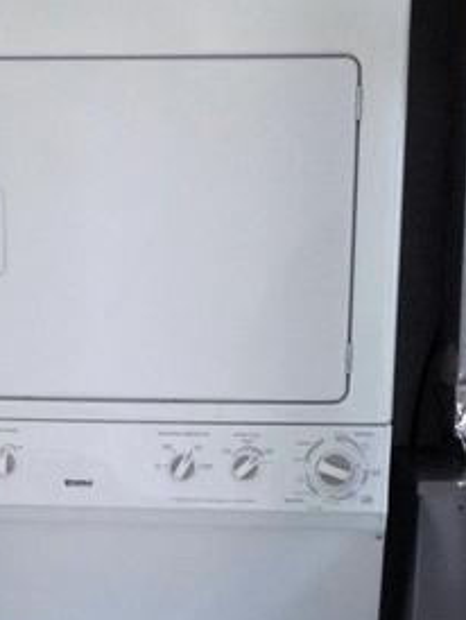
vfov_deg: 19.2
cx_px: 158
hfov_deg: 15.1
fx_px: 1756
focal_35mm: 98
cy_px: 681
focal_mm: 4.28
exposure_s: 1/20
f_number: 2.4
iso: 125
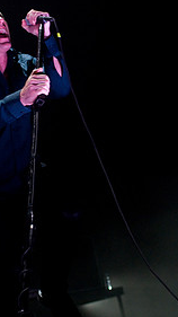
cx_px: 66
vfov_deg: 24.2
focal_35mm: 88
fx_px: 737
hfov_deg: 13.8
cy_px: 114
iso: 1000
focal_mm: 35
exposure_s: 1/160
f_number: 3.2
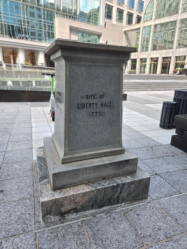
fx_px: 166
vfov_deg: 73.9
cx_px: 94
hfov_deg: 58.9
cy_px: 124
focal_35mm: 23
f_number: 1.8
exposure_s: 1/180
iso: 40
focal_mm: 5.4
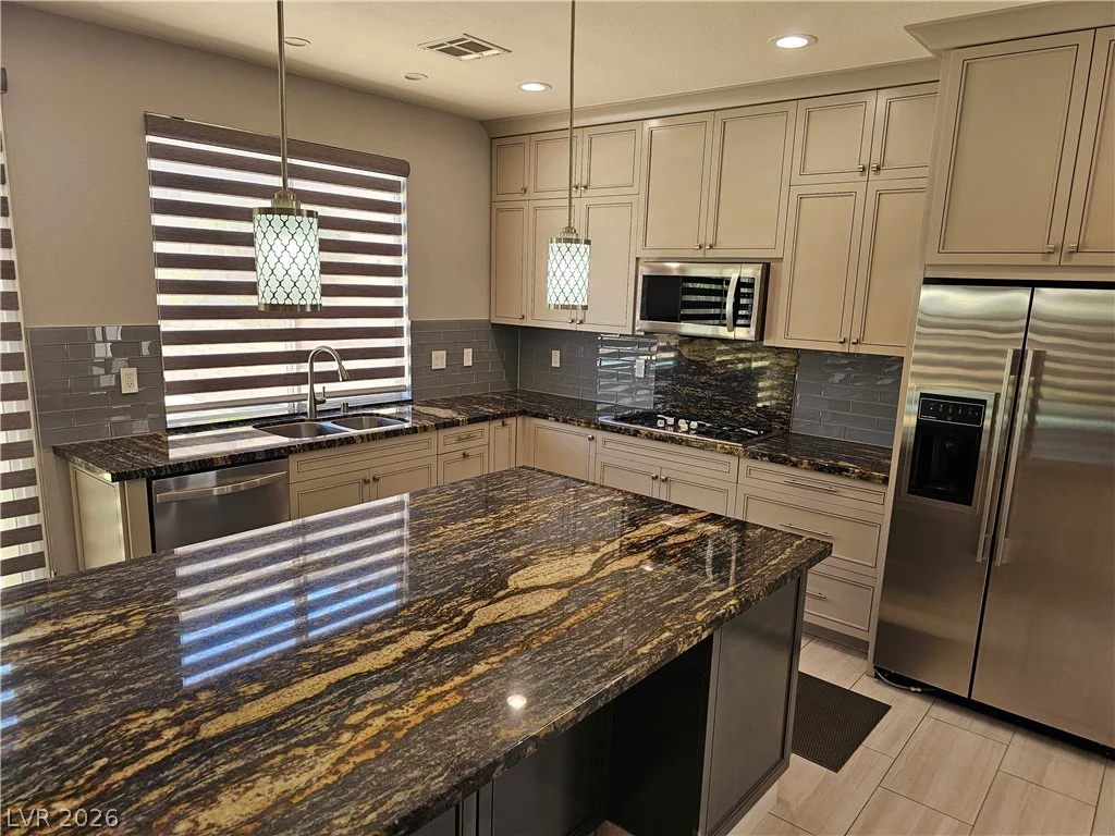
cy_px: 418
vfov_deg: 58.9
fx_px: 741
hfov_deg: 73.9
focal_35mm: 23
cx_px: 558
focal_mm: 6.3
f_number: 1.7
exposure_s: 1/120
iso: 100
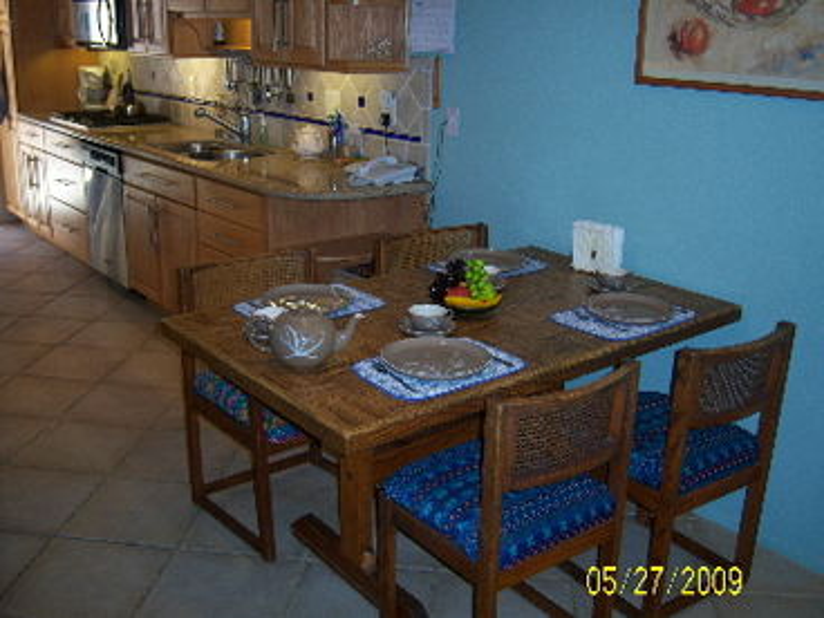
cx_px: 412
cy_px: 309
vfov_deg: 39.7
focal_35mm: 36
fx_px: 857
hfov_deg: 51.4
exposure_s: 1/60
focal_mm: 7.5
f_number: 2.8
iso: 125
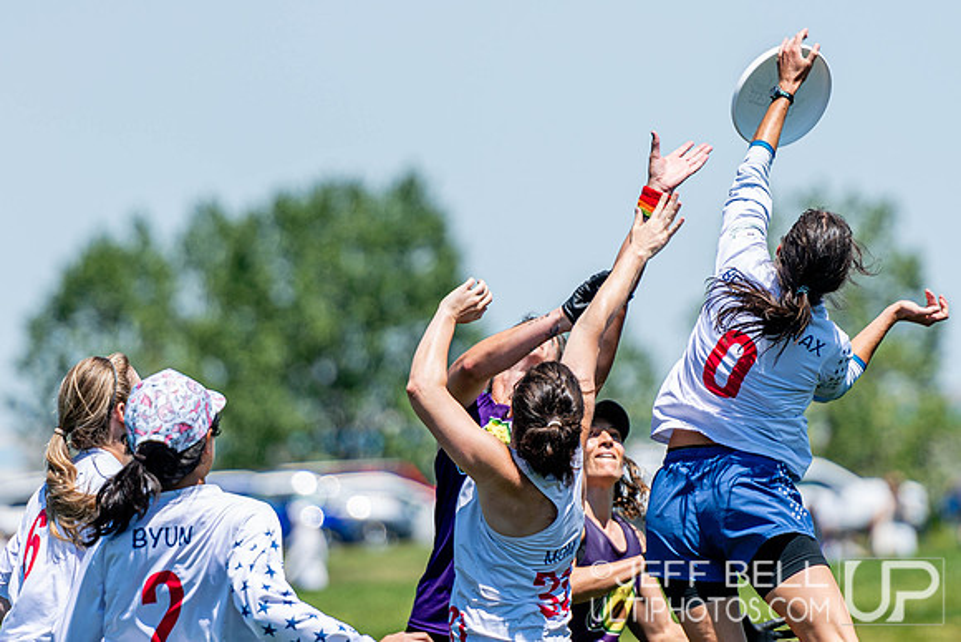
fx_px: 12587
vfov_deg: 2.9
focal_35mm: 471
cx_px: 582
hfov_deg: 4.4
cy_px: 138
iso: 100
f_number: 3.2
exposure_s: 1/1600
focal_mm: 200
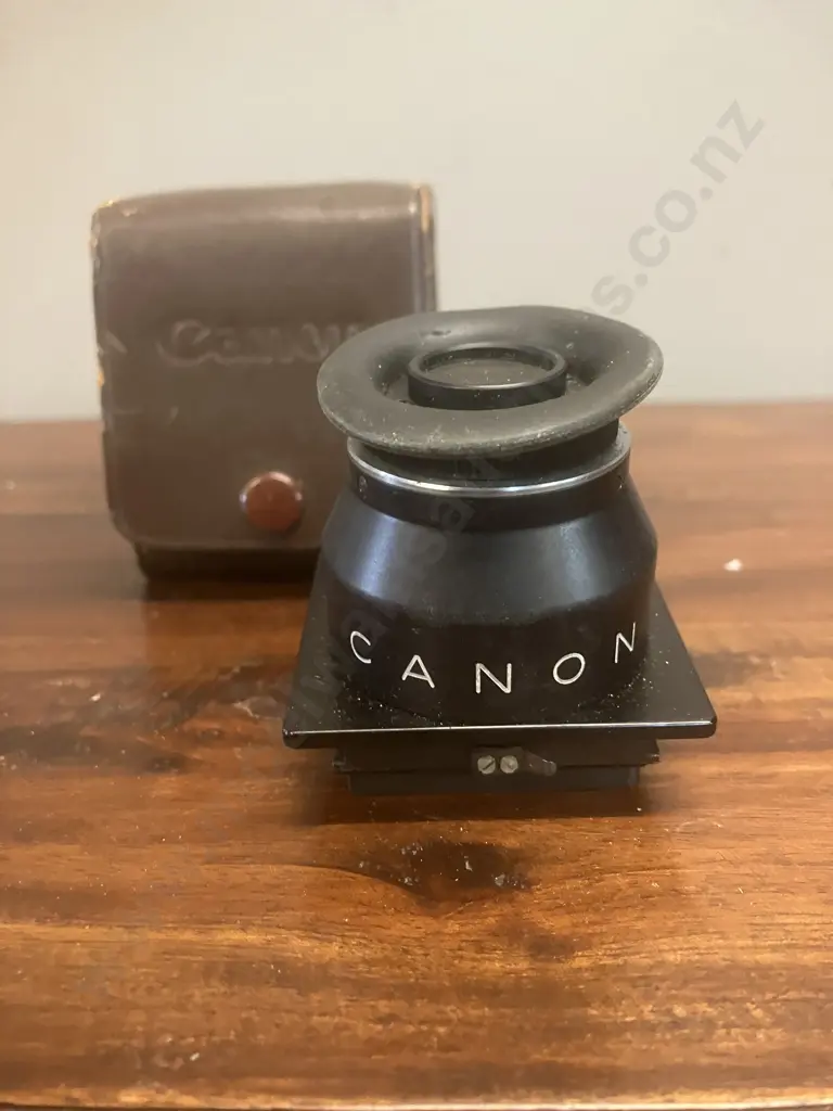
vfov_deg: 63.4
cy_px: 556
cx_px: 416
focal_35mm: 28
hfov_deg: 49.7
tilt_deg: -18.1
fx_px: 898
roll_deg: +2.7
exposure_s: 1/25
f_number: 1.8
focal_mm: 3.99
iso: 320
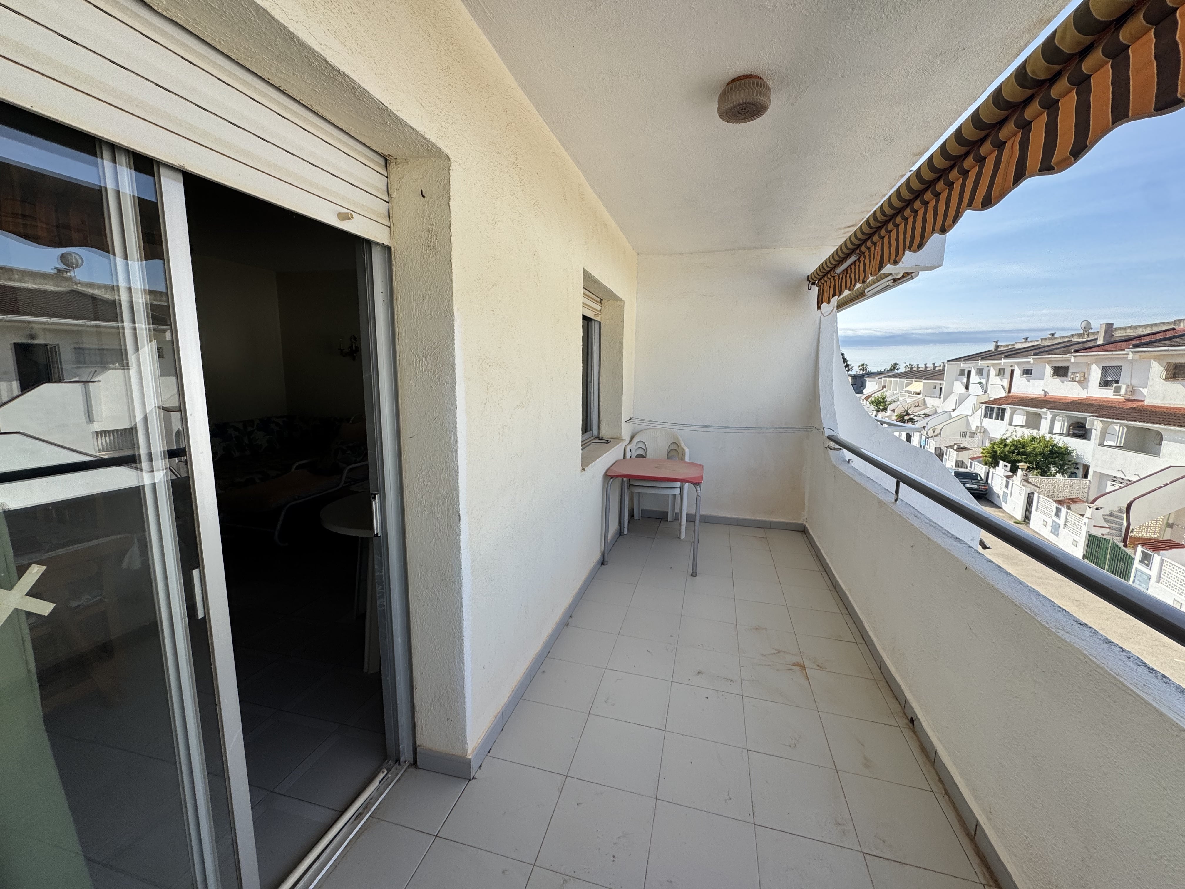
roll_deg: -0.5
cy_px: 444
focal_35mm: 14
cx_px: 592
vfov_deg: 85.7
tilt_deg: -8.1
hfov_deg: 102.1
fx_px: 479
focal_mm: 2.22
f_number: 2.2
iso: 50
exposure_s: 1/787
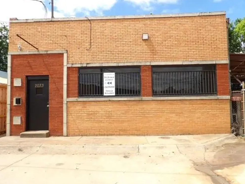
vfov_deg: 54.9
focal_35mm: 25
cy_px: 94
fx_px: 177
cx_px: 118
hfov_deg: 69.4
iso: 100
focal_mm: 4.3
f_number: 3.2
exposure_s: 1/867
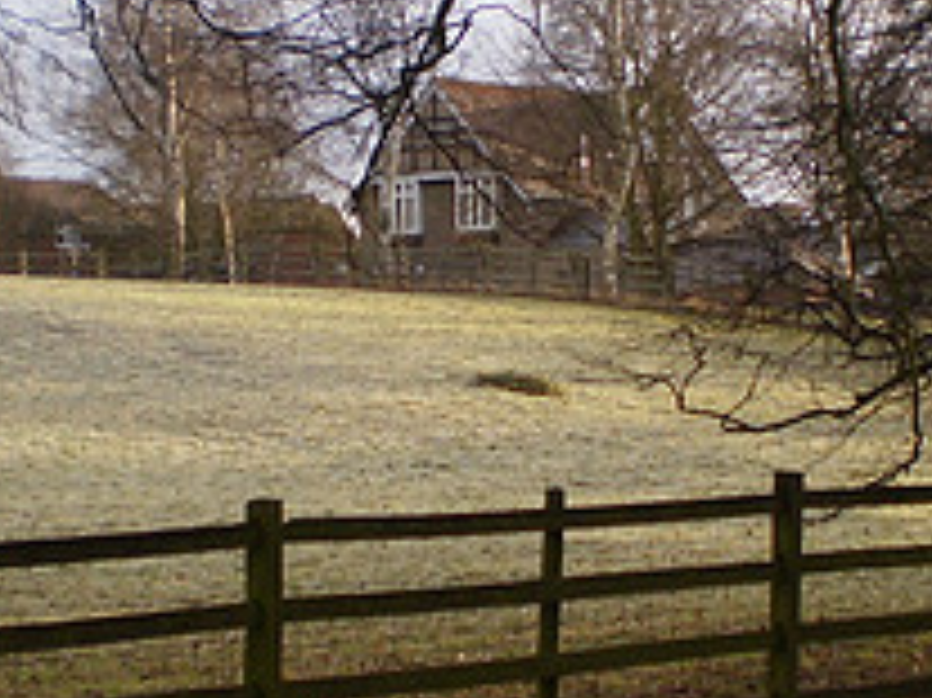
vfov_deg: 14.6
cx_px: 522
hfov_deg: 19.5
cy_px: 263
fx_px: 2718
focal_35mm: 101
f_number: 3.1
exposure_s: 1/250
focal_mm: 6.3
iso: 64
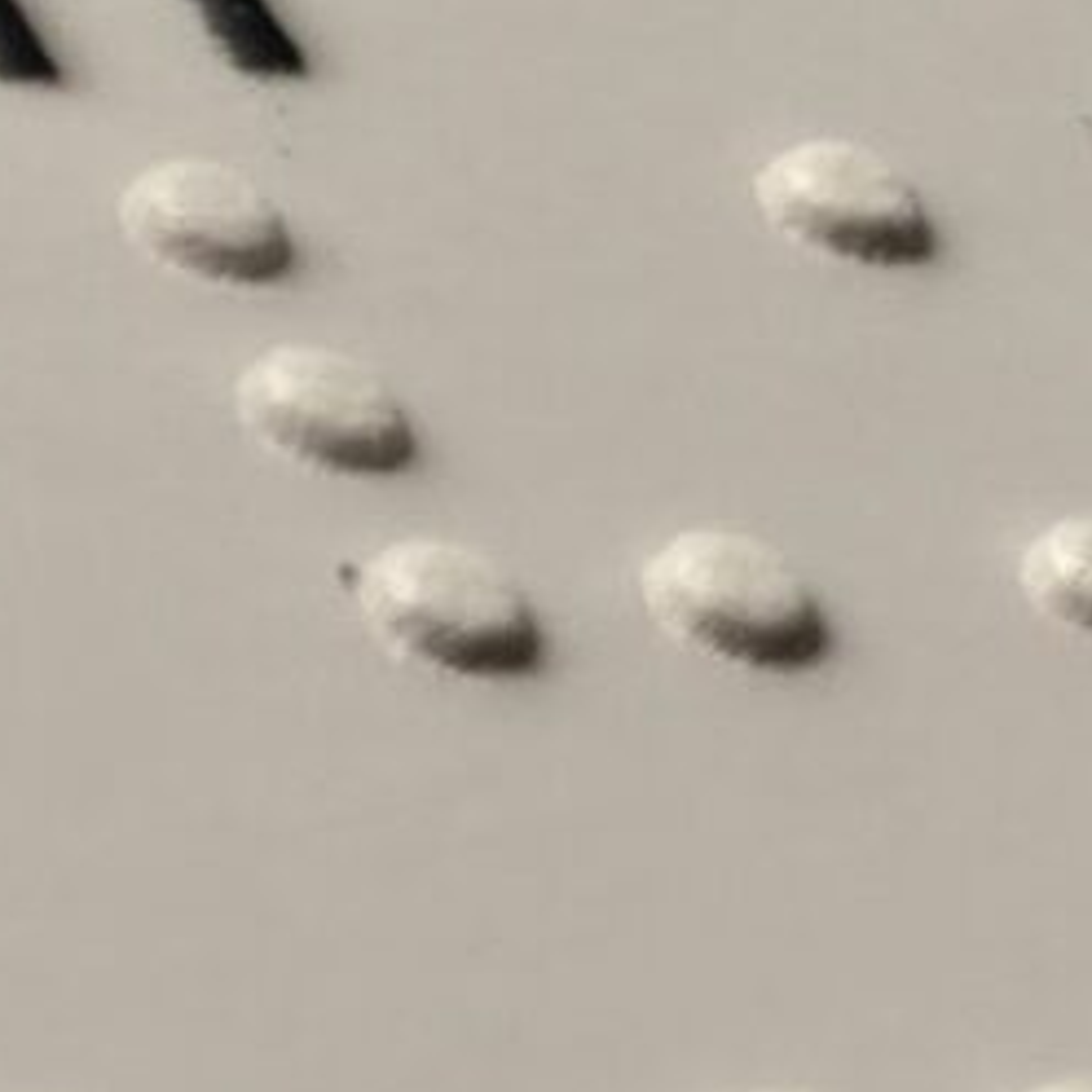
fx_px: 7495
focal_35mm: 210
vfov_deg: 8.0
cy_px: -894
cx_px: -4218
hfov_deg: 5.9
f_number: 1.8
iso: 40
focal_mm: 5.4
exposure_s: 1/115
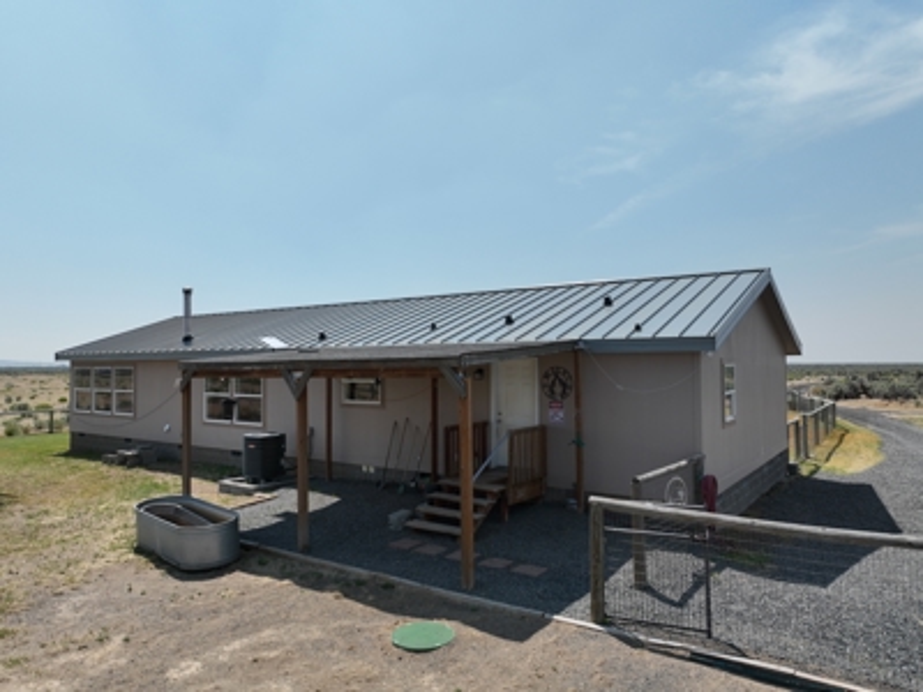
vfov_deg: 56.8
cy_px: 346
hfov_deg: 71.6
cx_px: 462
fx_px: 640
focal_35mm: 24
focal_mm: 12.29
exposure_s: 1/3200
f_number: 2.8
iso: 140
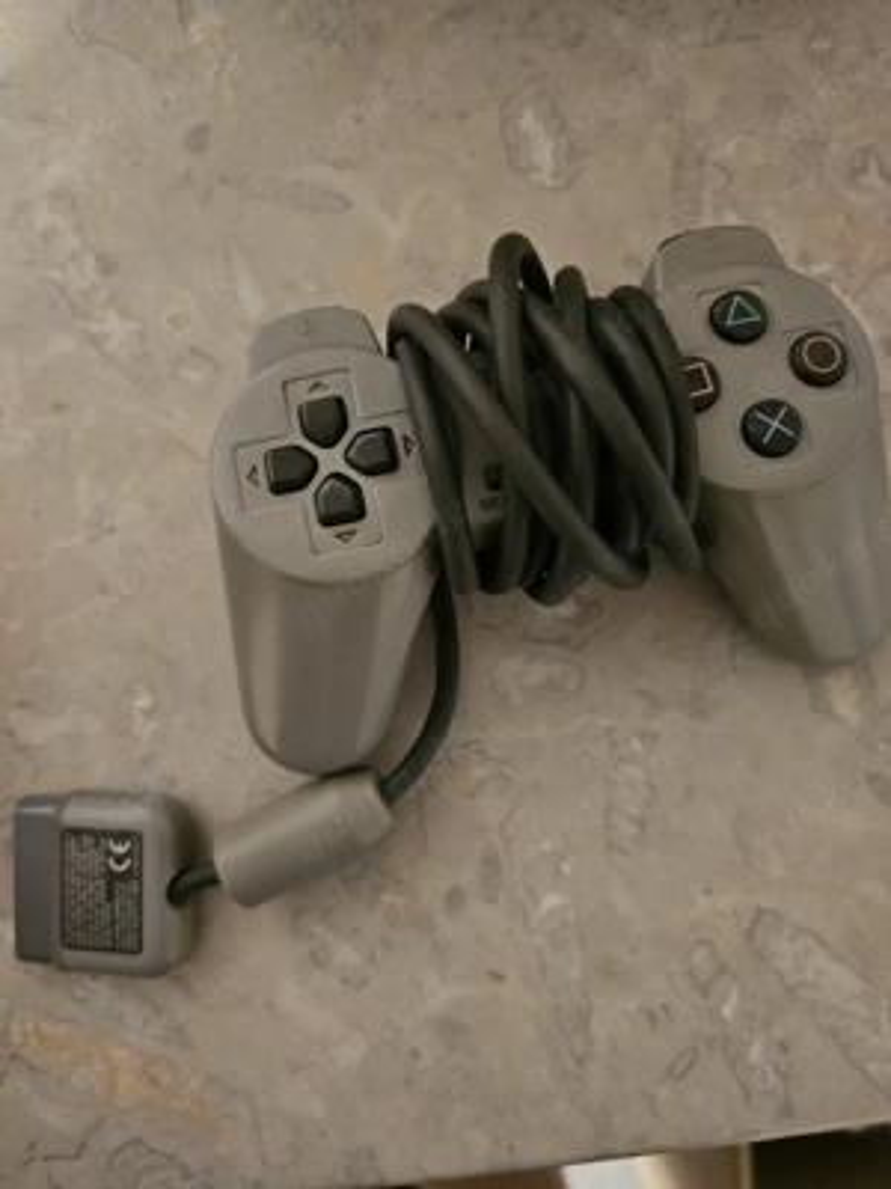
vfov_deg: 73.9
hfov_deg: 58.9
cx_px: 446
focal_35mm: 23
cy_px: 594
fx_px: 789
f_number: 1.7
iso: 1000
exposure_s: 1/25.1
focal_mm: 6.3
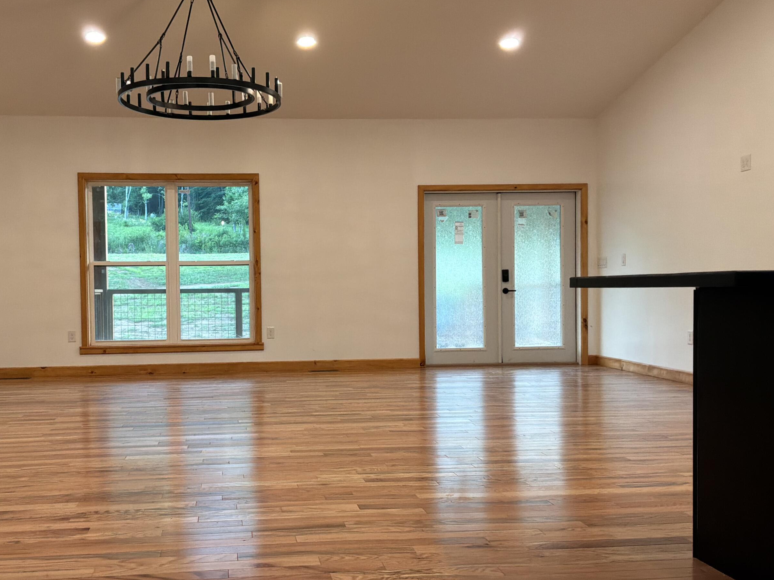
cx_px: 295
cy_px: 312
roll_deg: +0.5
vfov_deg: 40.7
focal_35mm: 35
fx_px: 783
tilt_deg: -1.2
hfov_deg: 52.1
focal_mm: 3
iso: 80
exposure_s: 1/60
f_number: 1.8
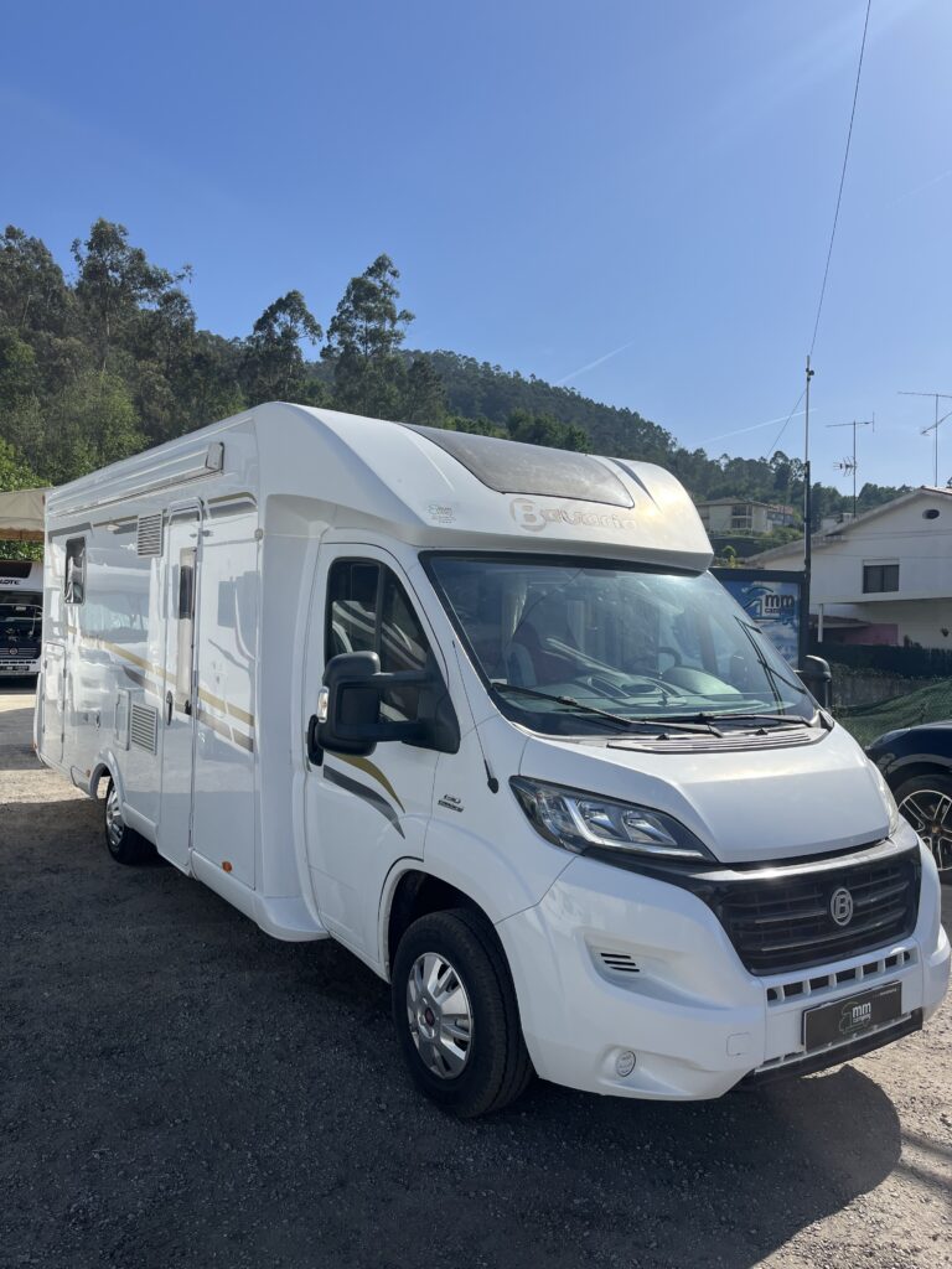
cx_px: 476
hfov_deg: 53.1
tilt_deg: -1.5
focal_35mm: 26
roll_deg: -0.4
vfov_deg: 67.3
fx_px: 953
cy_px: 634
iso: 50
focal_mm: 5.1
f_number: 1.6
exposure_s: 1/5319
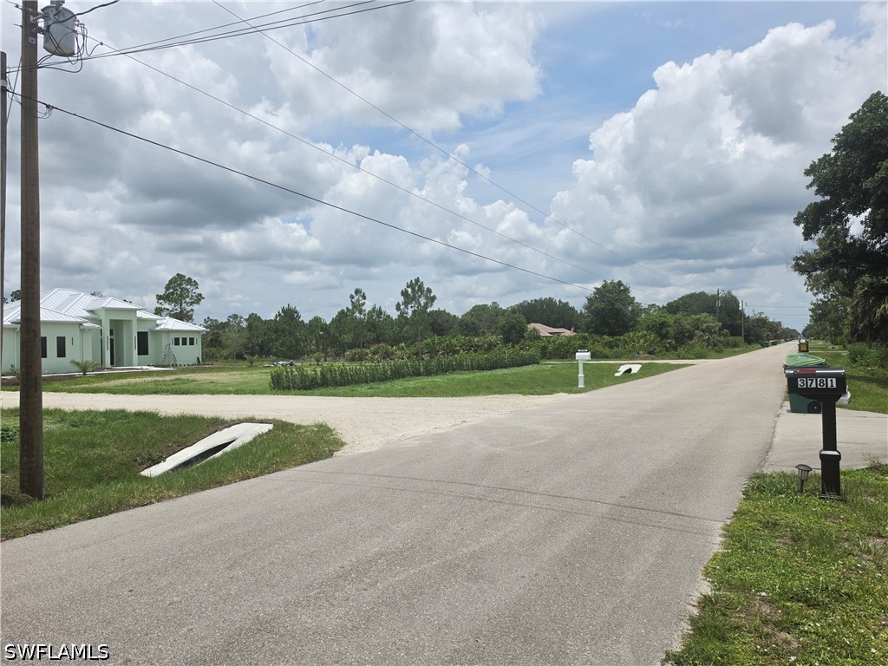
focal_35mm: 23
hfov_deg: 73.9
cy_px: 333
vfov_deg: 58.9
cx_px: 444
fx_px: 590
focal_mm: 6.5
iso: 40
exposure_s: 1/7939
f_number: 1.4
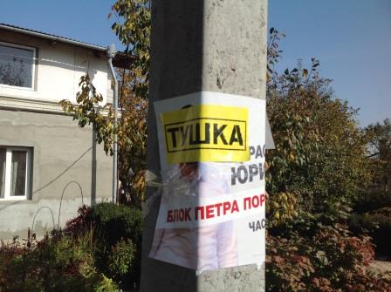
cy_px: 146
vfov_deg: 40.6
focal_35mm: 35
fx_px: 395
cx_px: 196
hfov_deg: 52.7
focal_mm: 4.28
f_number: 2.4
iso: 50
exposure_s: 1/3030
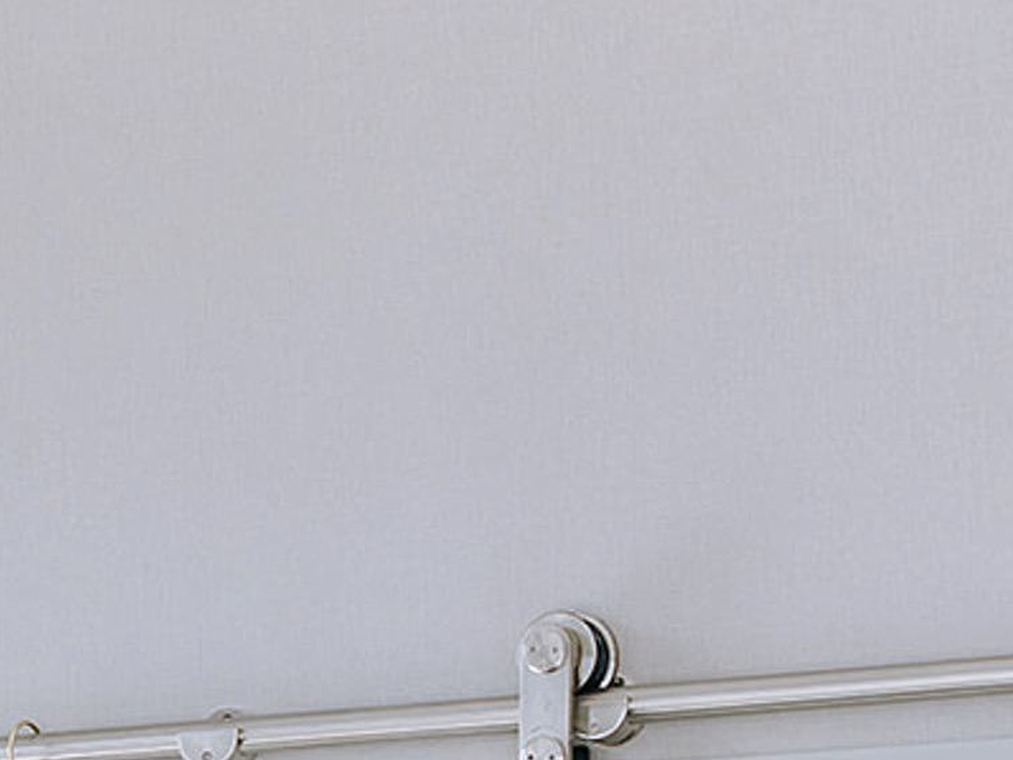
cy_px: 1601
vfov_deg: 7.4
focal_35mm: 193
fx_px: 5647
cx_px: -233
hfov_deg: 10.1
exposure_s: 1/800
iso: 400
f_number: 2.5
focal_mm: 50
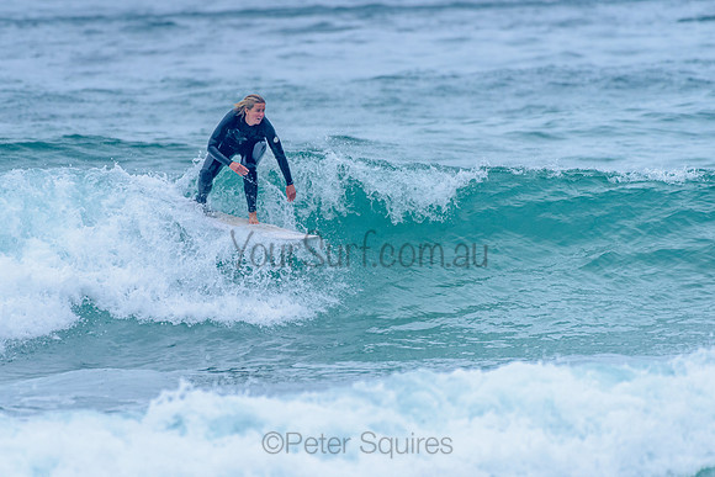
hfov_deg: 3.3
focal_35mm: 628
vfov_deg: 2.2
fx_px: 12470
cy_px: 226
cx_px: 291
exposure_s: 1/2000
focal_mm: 500
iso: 800
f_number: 5.6
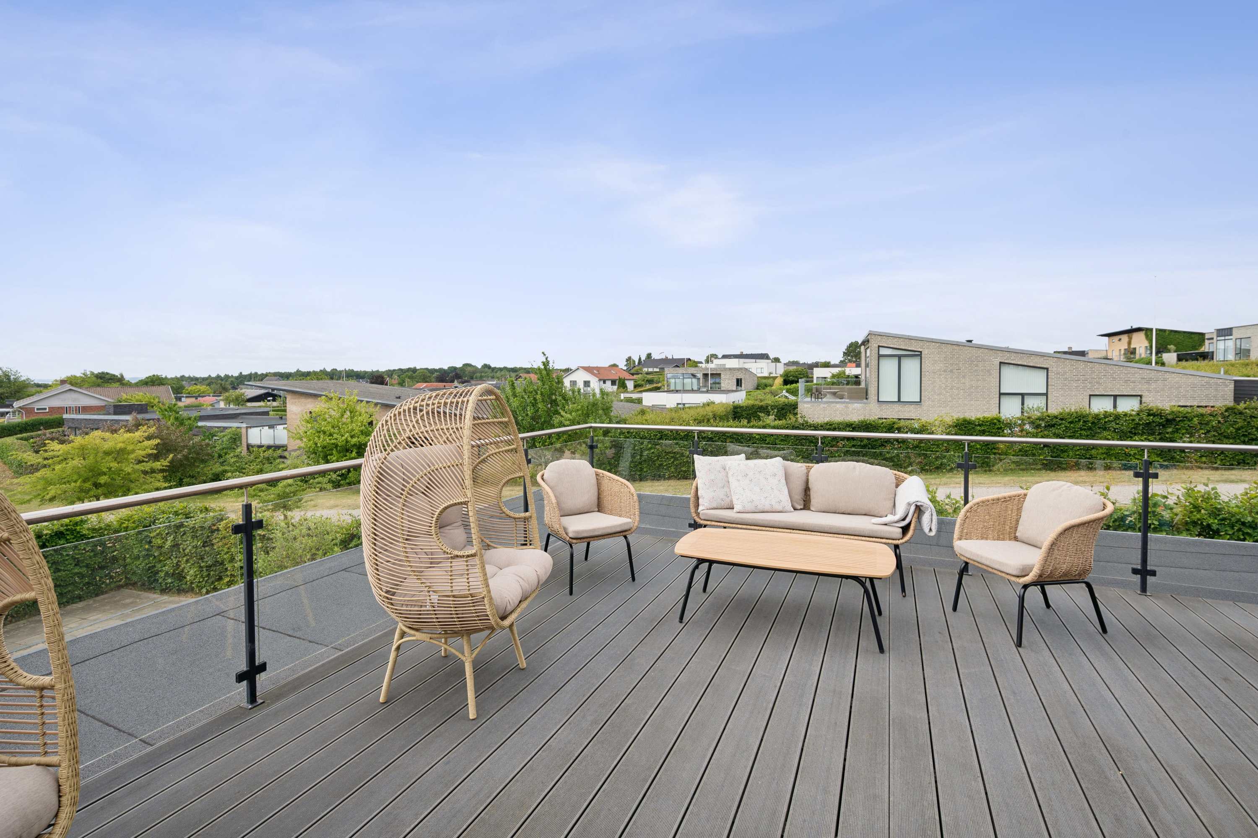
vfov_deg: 72.1
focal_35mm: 16
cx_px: 629
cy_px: 419
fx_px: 577
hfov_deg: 95.0
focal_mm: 16.5
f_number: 6.3
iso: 100
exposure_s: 1/320
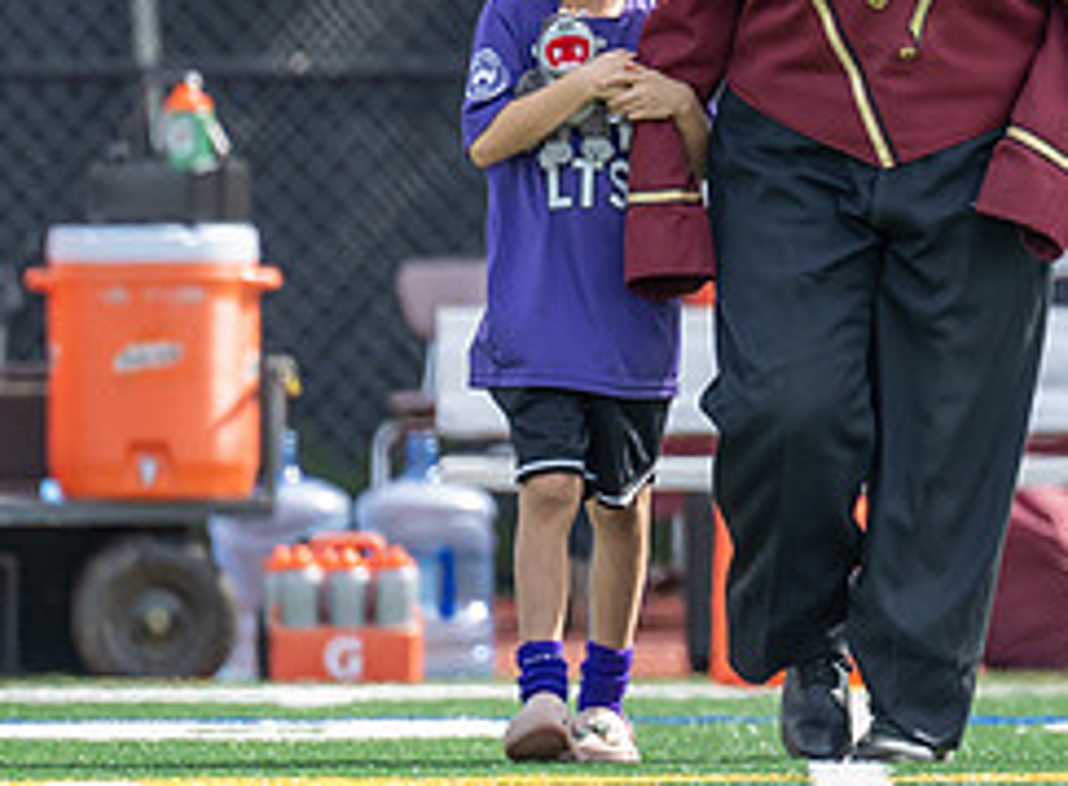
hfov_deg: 2.2
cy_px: 35
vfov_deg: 1.6
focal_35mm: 910
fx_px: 27897
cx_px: 1054
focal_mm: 200
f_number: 2.8
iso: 160
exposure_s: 1/1000
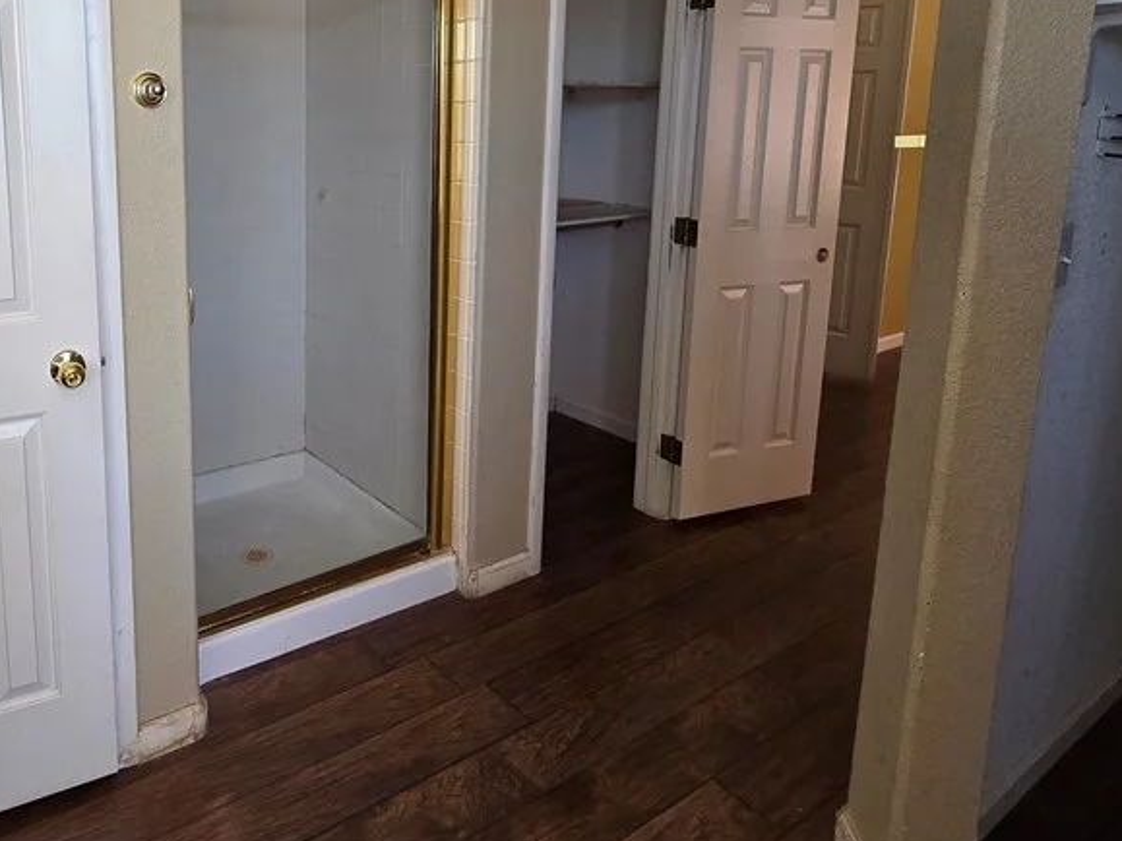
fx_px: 745
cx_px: 291
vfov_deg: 56.6
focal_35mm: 23
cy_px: 233
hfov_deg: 69.4
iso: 200
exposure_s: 1/100
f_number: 2.2
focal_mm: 2.2
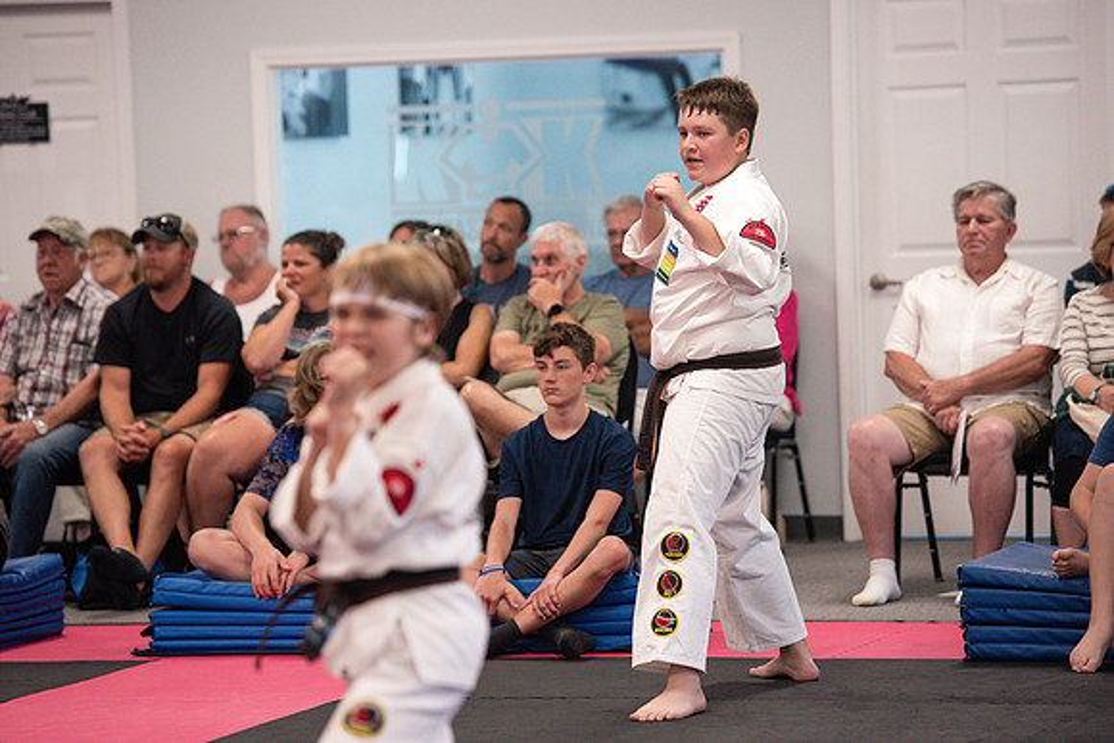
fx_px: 5104
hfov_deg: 12.5
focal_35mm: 165
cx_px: 547
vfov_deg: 8.3
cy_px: 371
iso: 1600
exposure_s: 1/400
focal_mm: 160
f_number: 3.5
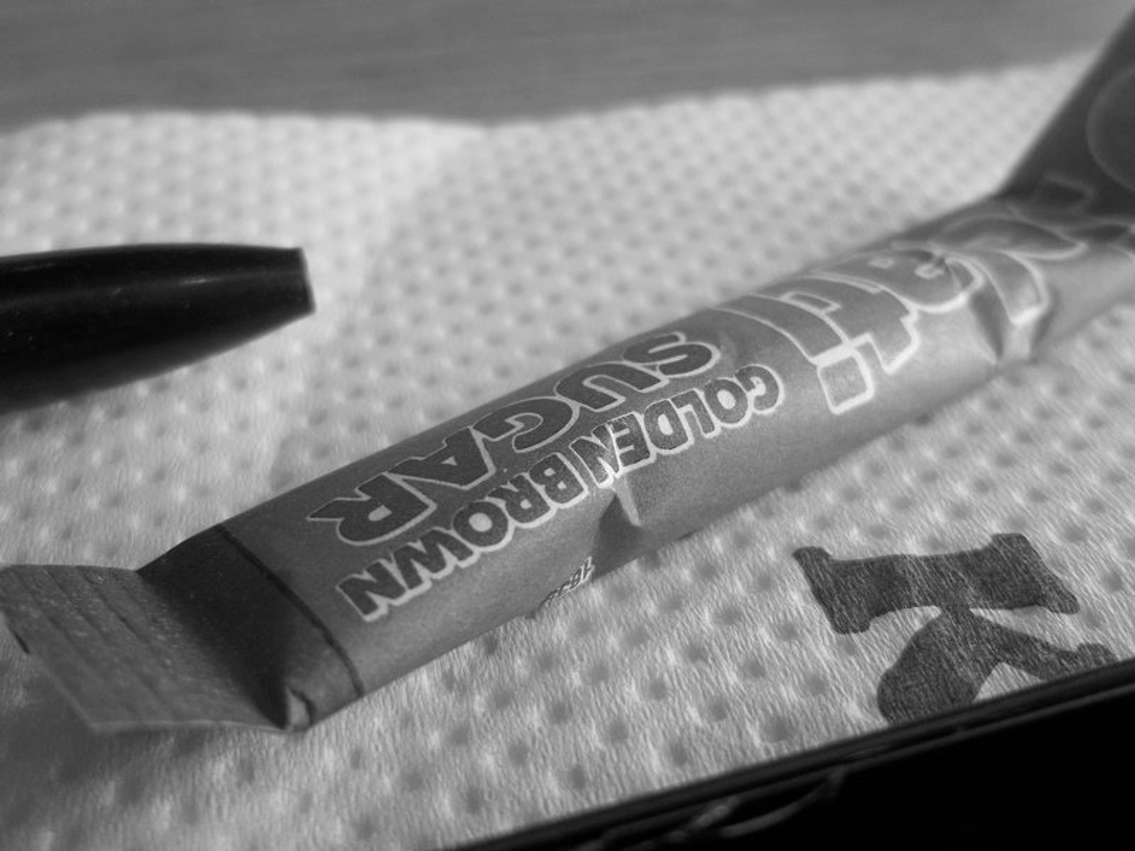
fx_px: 1180
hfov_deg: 51.4
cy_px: 426
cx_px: 568
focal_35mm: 36
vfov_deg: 39.7
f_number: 3.1
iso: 64
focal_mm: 6.5
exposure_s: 1/60
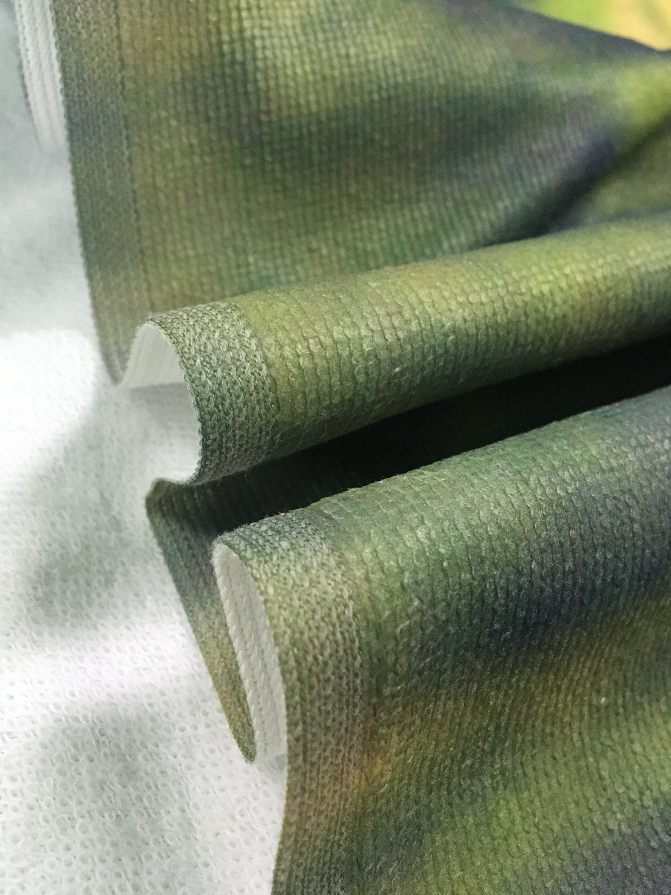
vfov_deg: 61.7
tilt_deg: -50.1
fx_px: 750
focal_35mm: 29
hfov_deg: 48.2
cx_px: 336
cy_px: 448
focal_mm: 4.15
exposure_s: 1/17
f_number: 2.2
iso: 200
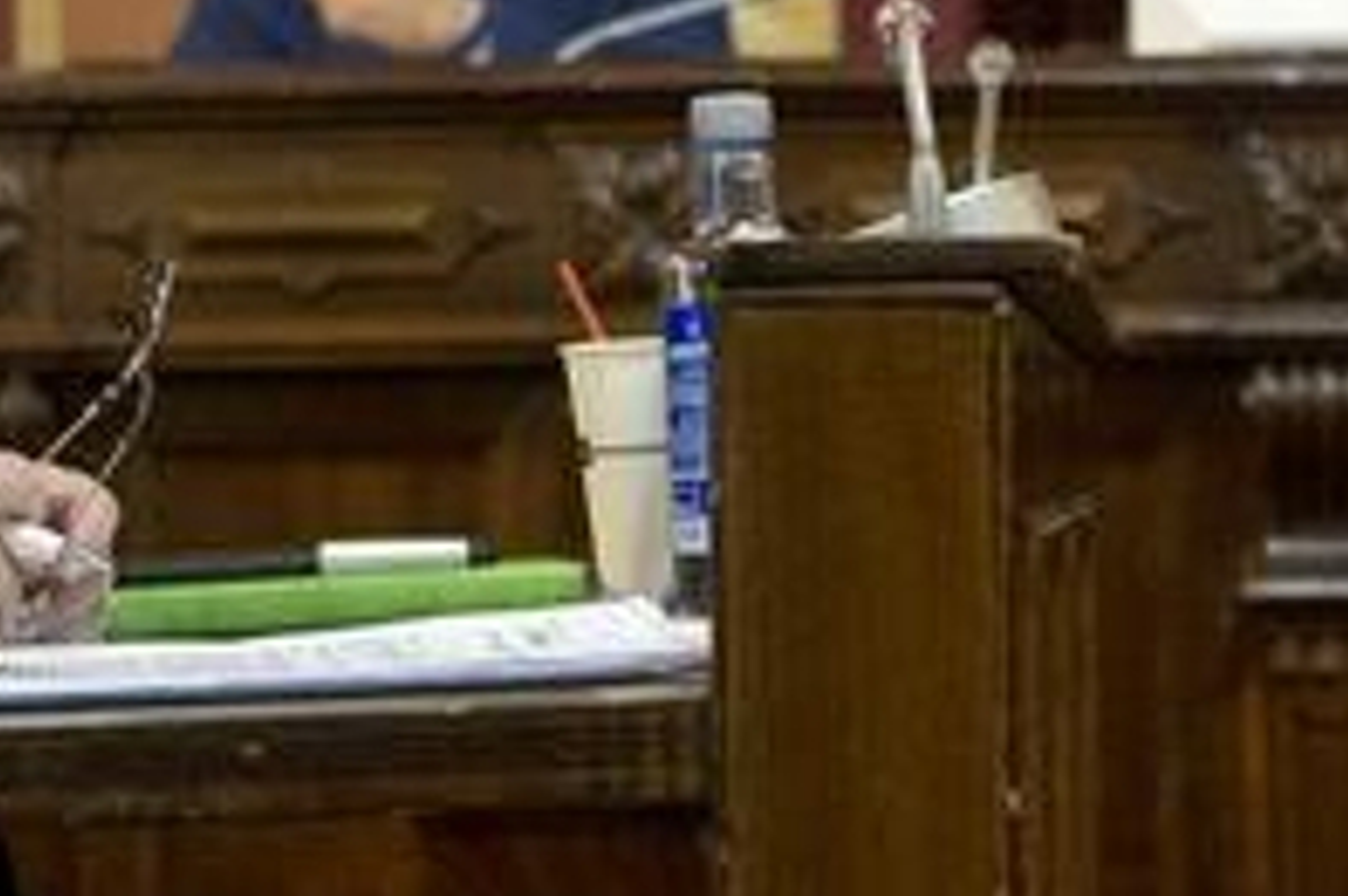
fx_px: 5313
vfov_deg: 9.6
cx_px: 1050
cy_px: 769
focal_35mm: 142
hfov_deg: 14.4
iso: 4000
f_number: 2.8
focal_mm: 35
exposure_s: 1/250
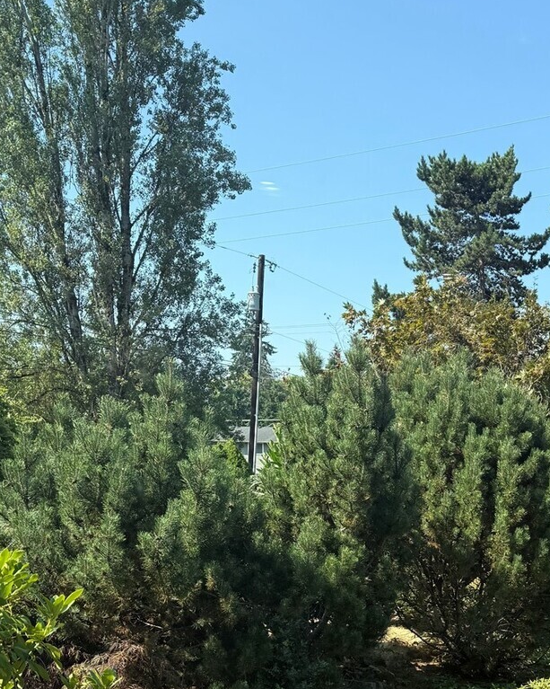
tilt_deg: -6.7
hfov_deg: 33.0
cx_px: 456
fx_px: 896
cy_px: 569
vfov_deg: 40.0
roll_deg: -1.3
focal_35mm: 44
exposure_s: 1/1122
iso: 80
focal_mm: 6.76
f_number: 1.78
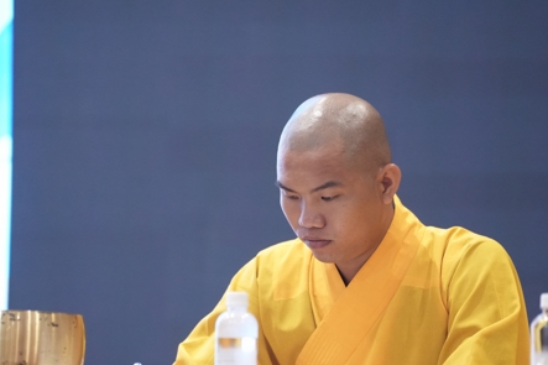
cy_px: 222
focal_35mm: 220
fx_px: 3347
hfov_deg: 9.4
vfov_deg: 6.2
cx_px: 265
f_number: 2.8
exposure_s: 1/160
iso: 4000
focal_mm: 150
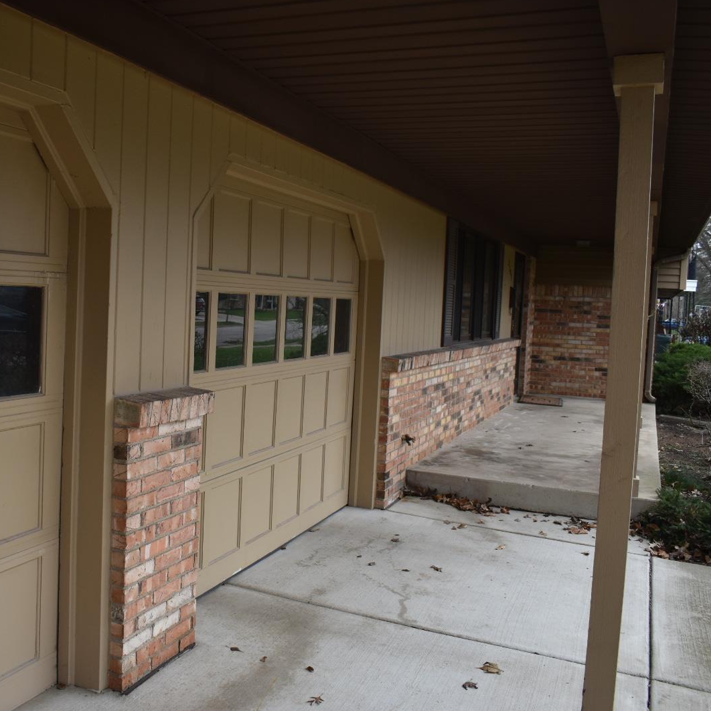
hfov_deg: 46.4
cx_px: 234
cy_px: 353
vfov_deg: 47.2
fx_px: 813
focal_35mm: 35
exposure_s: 1/250
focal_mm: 18
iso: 400
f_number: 4
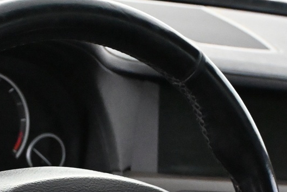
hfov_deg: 14.8
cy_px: 252
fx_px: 1100
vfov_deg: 9.7
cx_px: 56
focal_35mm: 138
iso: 8000
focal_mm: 30
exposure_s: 1/60
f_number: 4.8
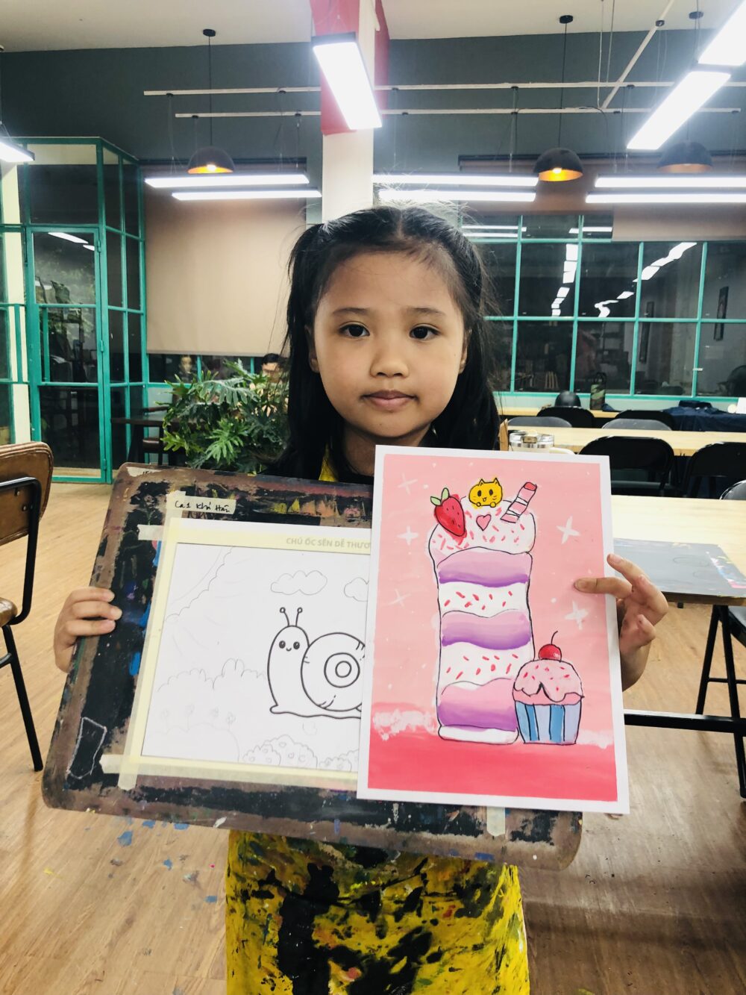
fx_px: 804
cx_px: 373
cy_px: 498
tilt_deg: -7.6
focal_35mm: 28
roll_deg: -1.3
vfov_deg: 63.4
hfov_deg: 49.8
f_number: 1.8
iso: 25
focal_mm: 4
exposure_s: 1/33
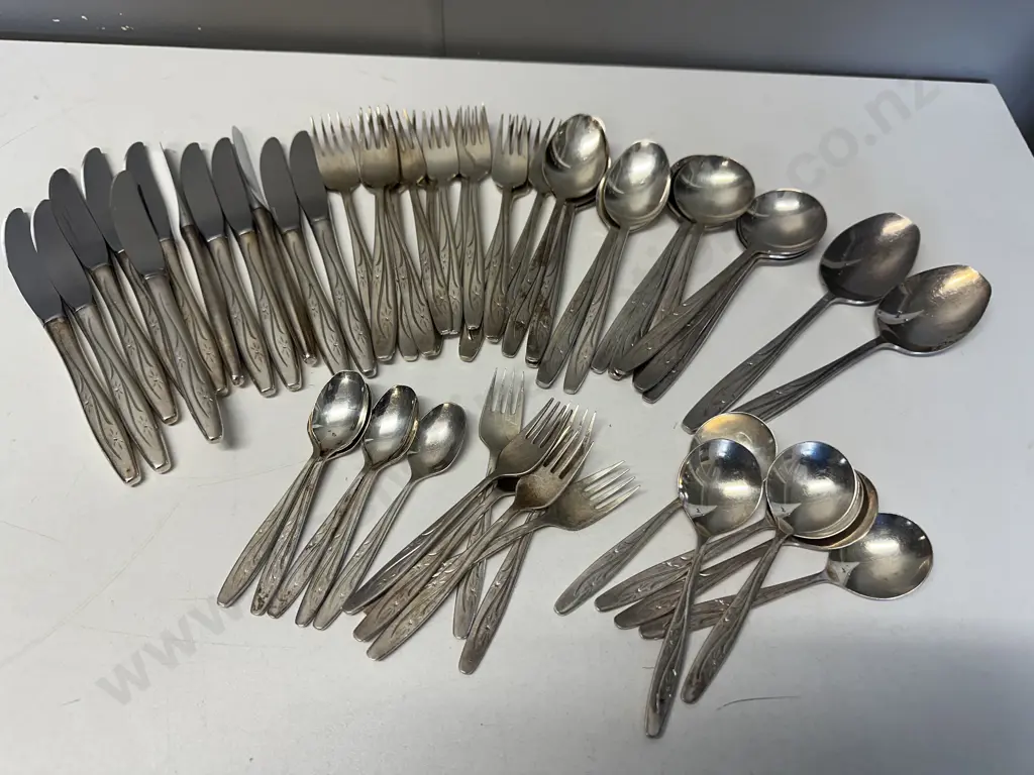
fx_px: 717
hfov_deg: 71.6
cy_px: 388
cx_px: 517
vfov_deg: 56.8
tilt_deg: -55.7
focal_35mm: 24
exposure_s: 1/100
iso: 80
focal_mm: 6.86
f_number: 1.78
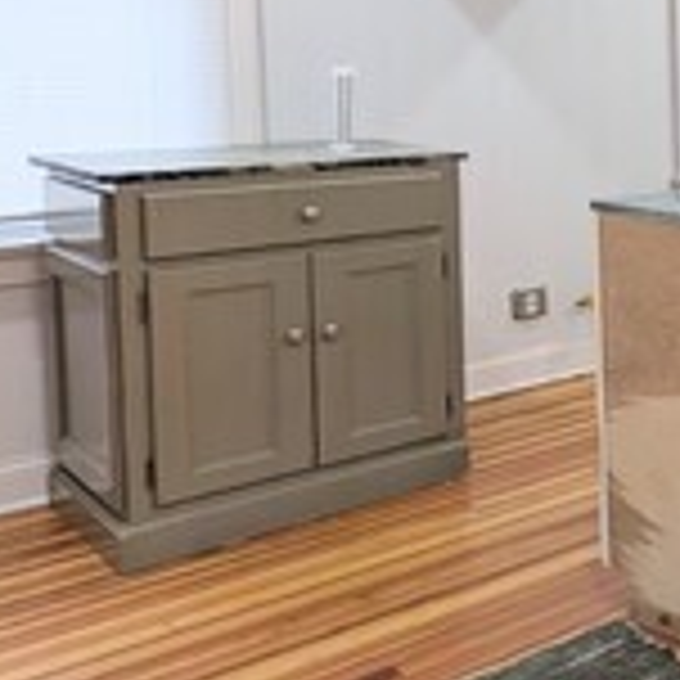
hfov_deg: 21.2
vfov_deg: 35.9
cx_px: 1270
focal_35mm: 45
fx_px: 1000
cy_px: 108
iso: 103
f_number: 1.7
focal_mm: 2.02
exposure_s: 1/120
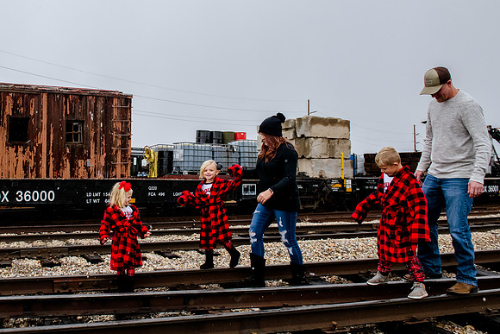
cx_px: 138
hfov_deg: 51.9
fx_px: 494
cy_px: 149
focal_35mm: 36
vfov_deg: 37.3
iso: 800
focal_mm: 24
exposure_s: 1/640
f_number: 7.1
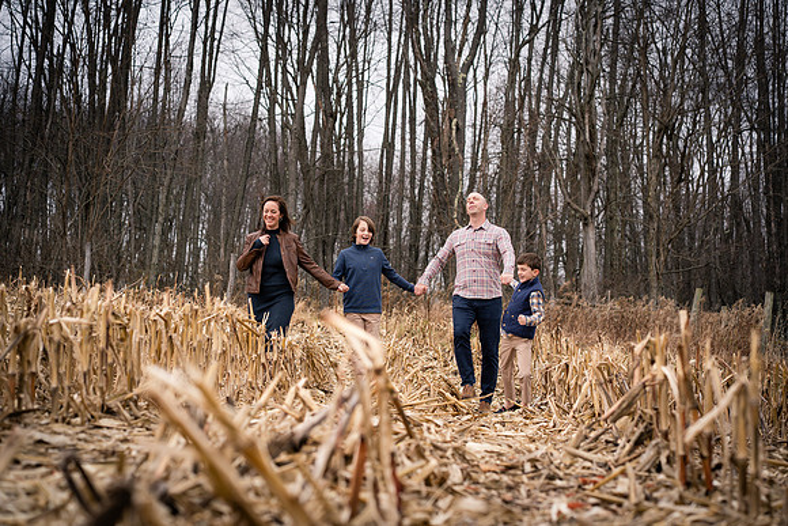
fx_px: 1861
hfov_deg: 23.9
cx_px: 394
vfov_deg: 16.1
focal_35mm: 85
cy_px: 263
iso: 320
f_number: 4.5
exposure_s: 1/500
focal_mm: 85
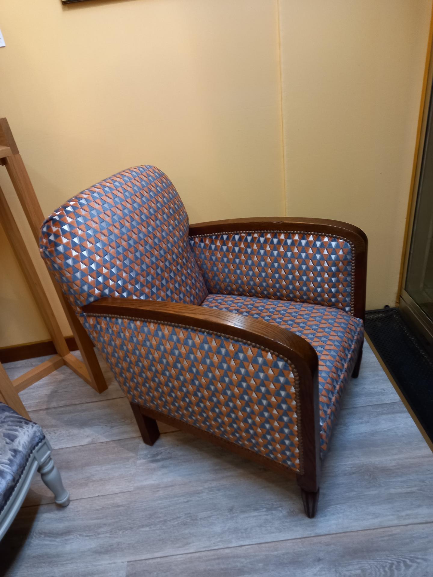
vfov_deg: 69.4
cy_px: 288
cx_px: 216
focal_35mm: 25
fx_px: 417
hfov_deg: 54.9
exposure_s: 1/33.3
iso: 200
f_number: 2
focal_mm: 4.6
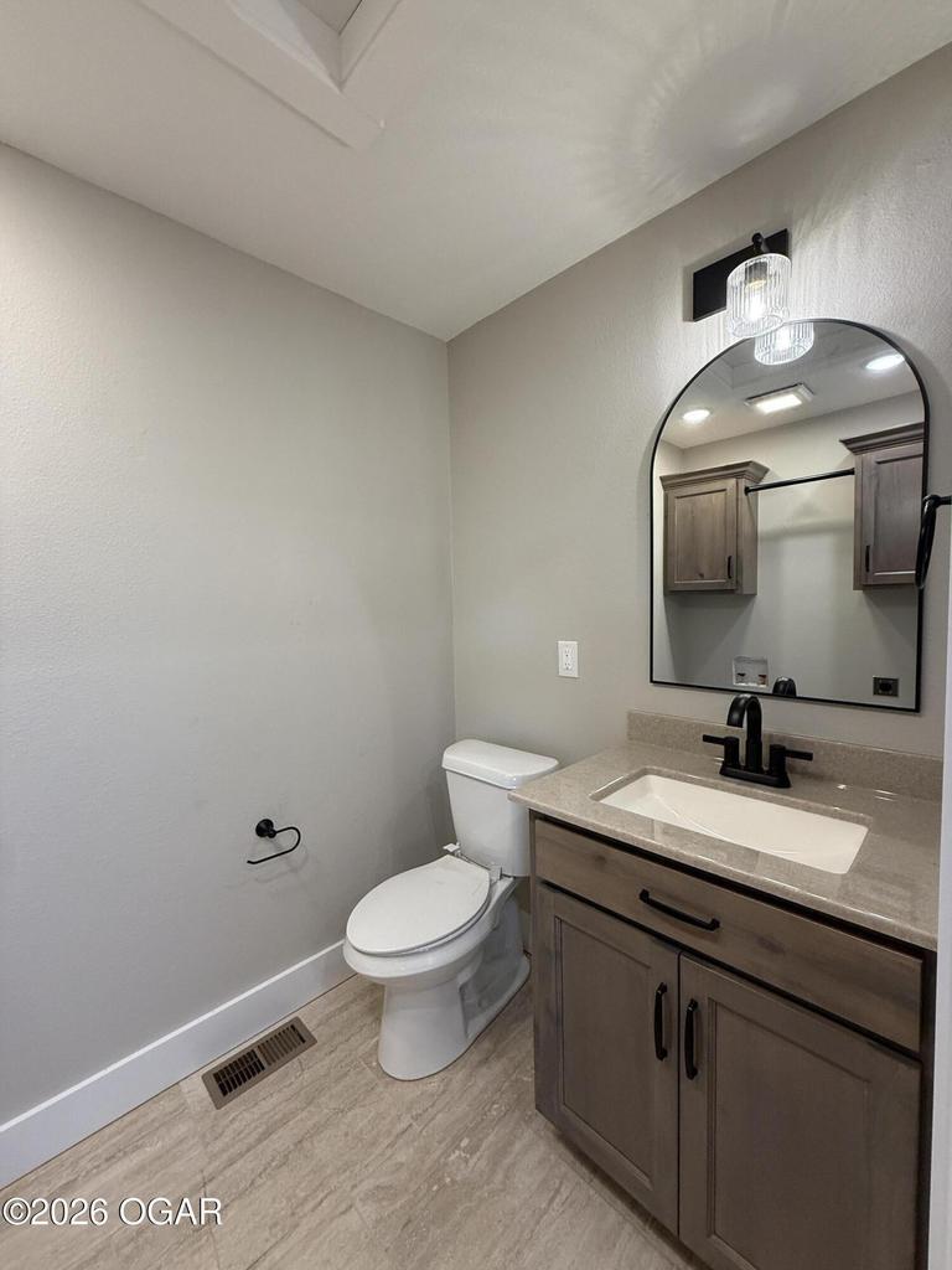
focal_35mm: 14
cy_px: 635
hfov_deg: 85.7
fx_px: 513
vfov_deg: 102.1
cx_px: 476
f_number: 2.2
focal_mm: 2.22
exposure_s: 1/120
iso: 250
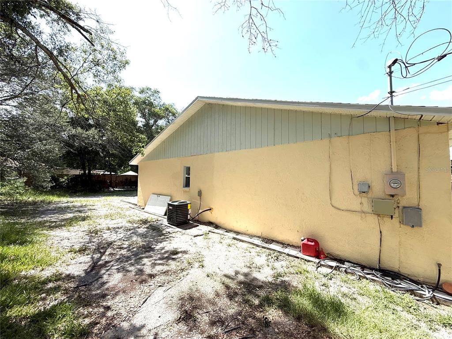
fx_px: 183
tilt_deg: +2.8
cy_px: 170
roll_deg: -0.8
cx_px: 226
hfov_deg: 102.1
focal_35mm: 14
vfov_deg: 85.7
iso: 64
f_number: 2.2
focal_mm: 2.22
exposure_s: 1/970
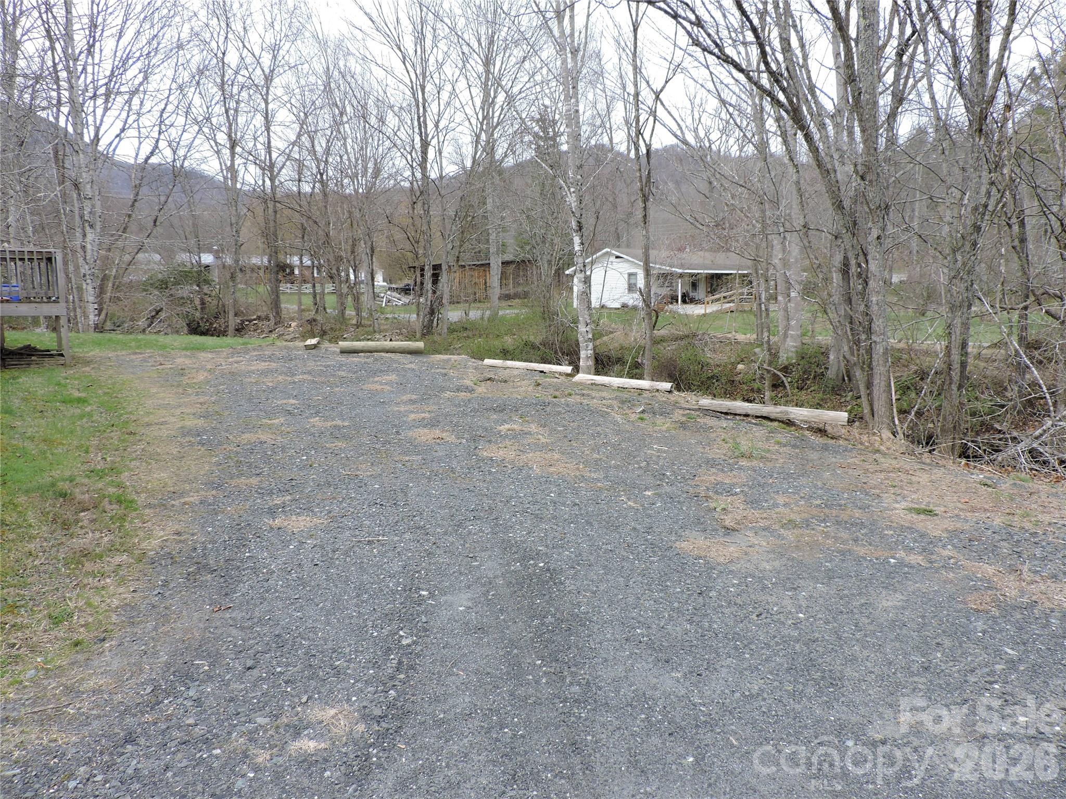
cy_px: 400
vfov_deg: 56.8
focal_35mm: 24
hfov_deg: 71.6
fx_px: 739
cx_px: 533
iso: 100
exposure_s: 1/400
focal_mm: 4.3
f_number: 3
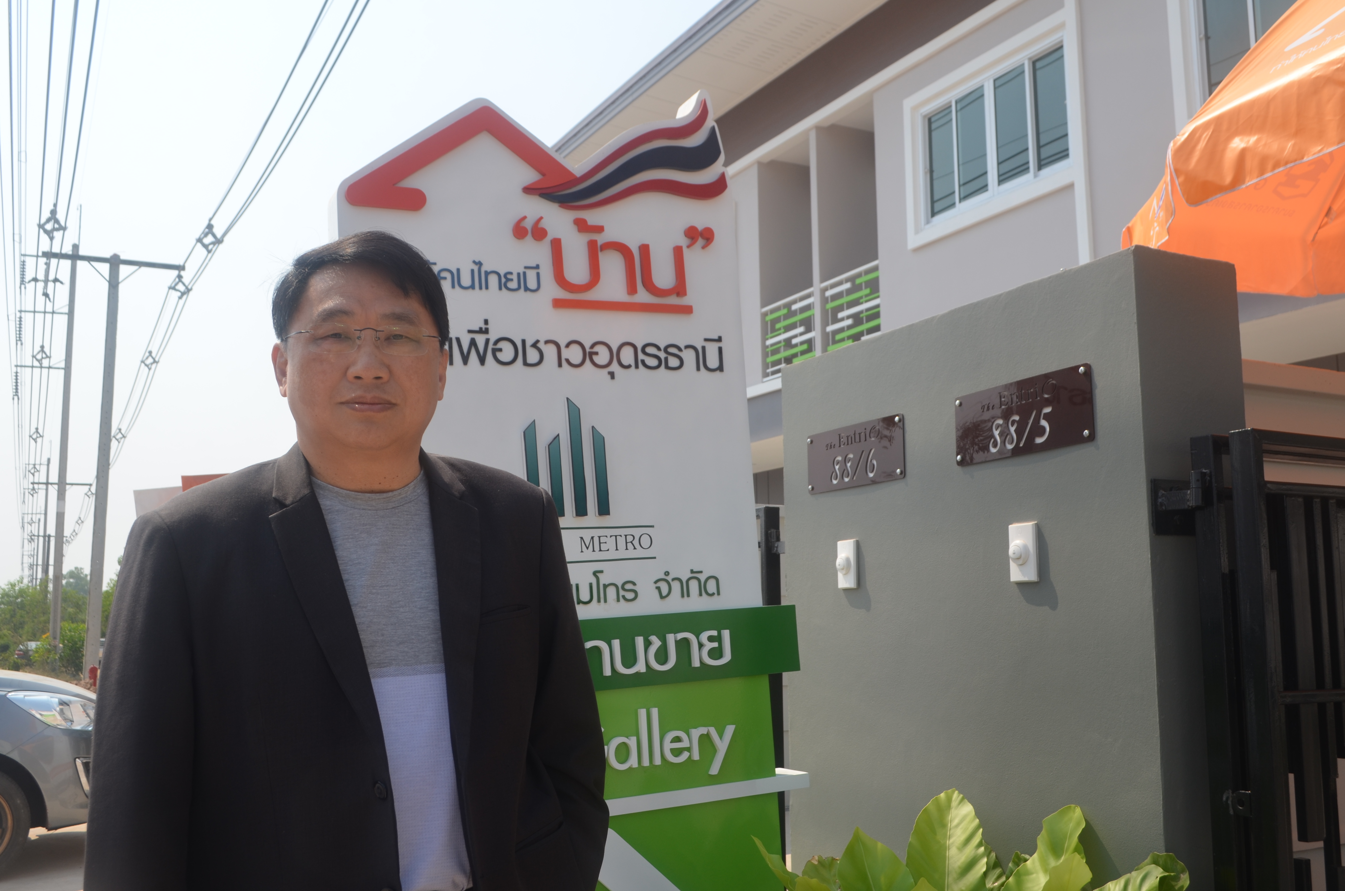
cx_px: 672
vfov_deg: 36.7
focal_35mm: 36
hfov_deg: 53.2
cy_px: 446
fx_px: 1342
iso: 140
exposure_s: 1/250
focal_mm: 24
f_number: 8
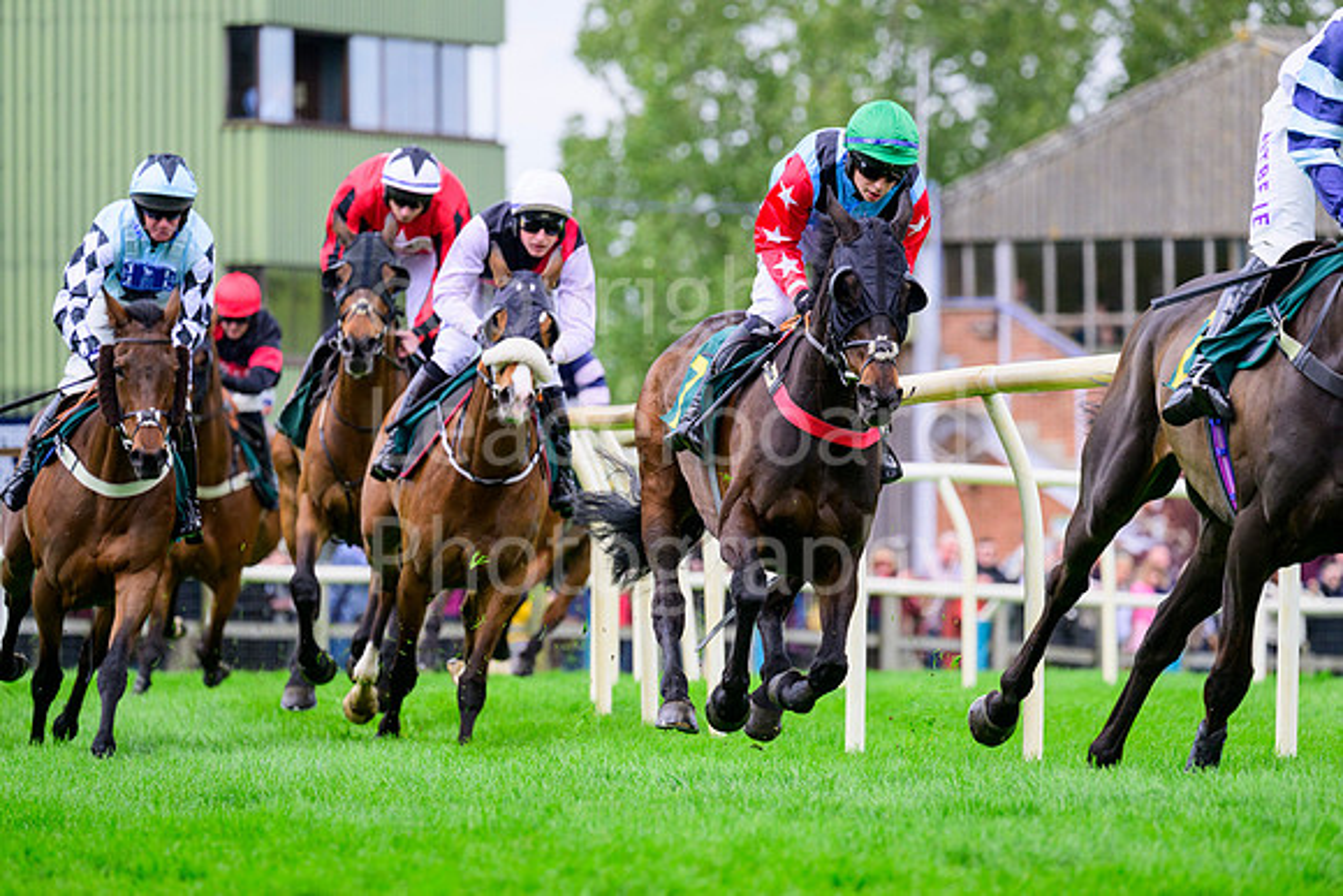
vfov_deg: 4.6
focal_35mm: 300
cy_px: 448
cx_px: 672
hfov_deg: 6.9
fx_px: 11194
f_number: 6.3
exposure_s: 1/2000
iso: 1000
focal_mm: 300
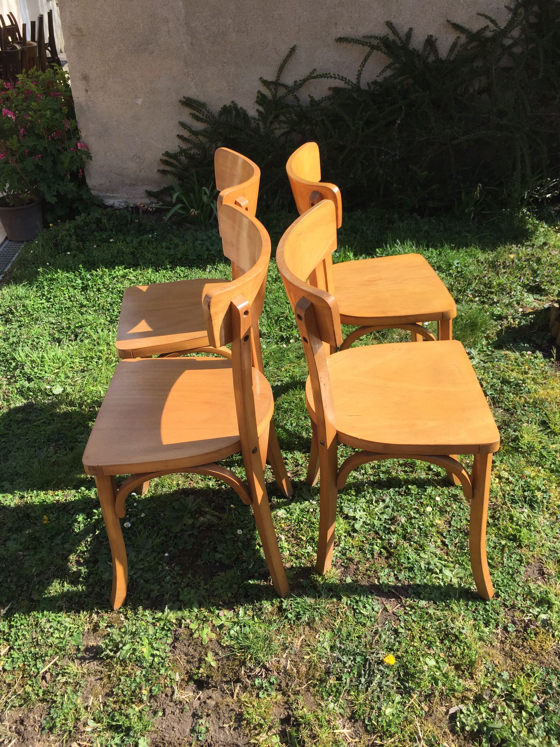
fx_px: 626
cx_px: 280
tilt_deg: -32.9
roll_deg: -0.8
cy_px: 374
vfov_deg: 61.7
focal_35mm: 29
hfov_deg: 48.2
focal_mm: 4.15
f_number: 2.2
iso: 32
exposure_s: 1/1319
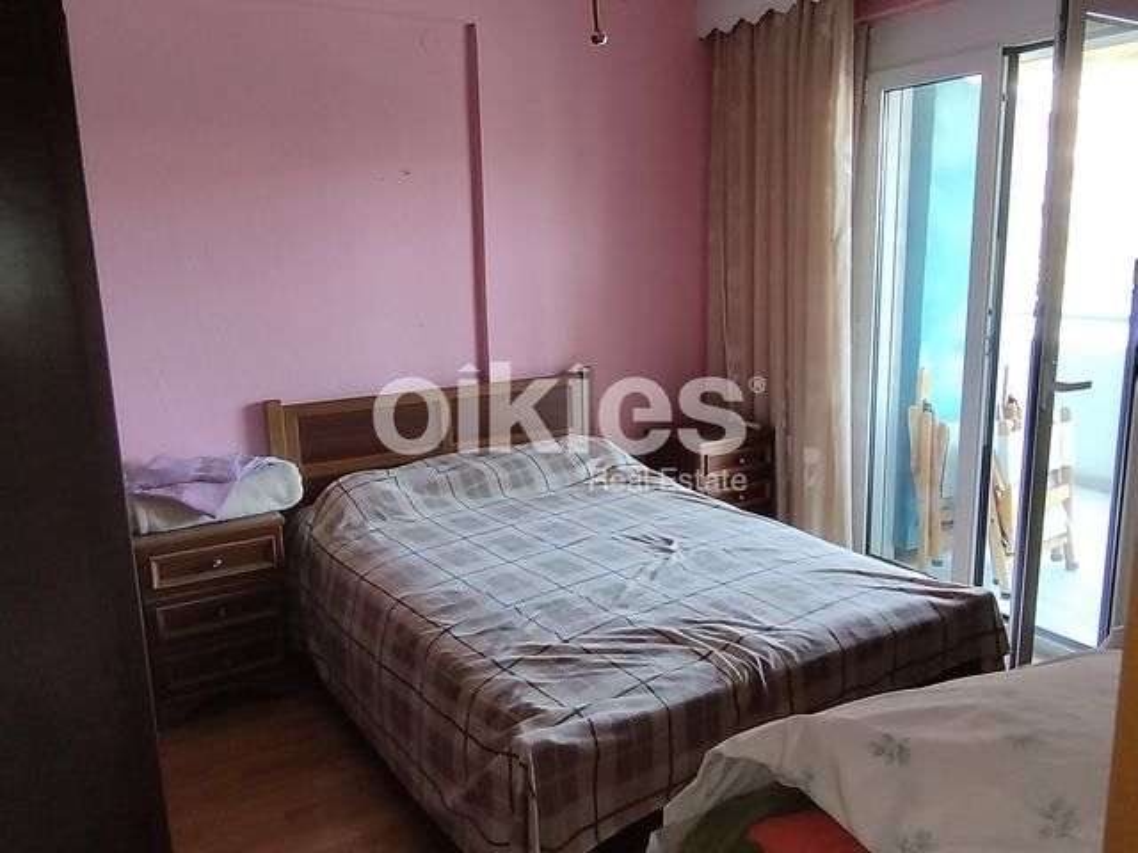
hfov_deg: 94.5
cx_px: 569
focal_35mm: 16
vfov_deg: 78.1
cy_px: 426
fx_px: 526
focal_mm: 1.65
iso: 80
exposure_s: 1/33.3
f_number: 2.2
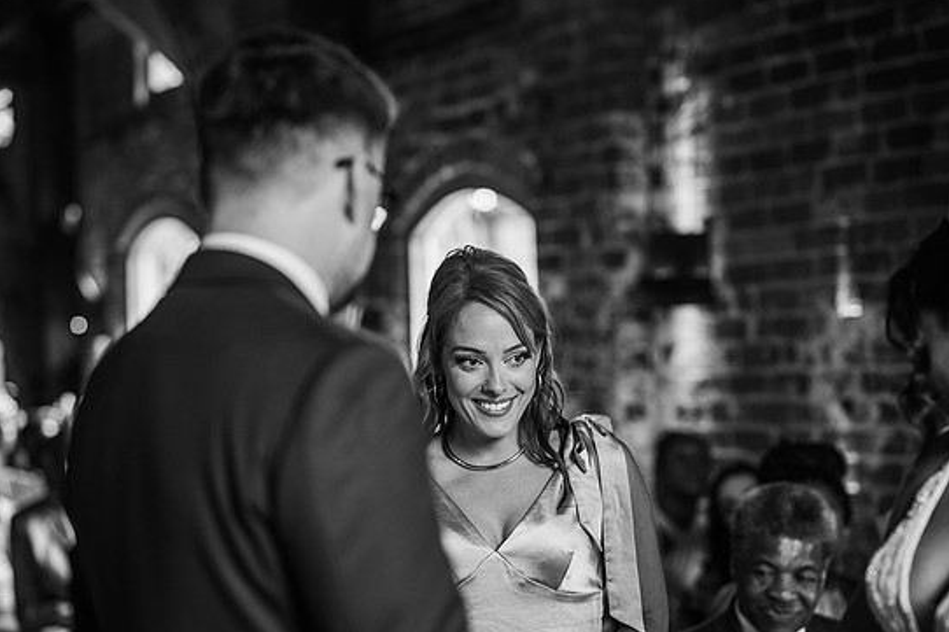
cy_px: 327
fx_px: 2398
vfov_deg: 15.0
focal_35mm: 91
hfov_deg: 22.4
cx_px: 504
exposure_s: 1/200
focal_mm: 85
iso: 900
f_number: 2.5
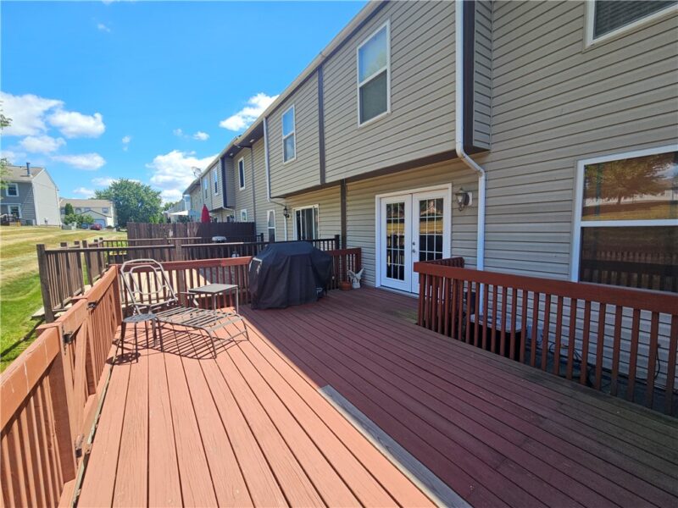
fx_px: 255
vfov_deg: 89.9
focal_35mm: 13
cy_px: 254
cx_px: 339
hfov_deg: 106.2
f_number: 2.2
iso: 50
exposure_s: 1/845
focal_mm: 2.2
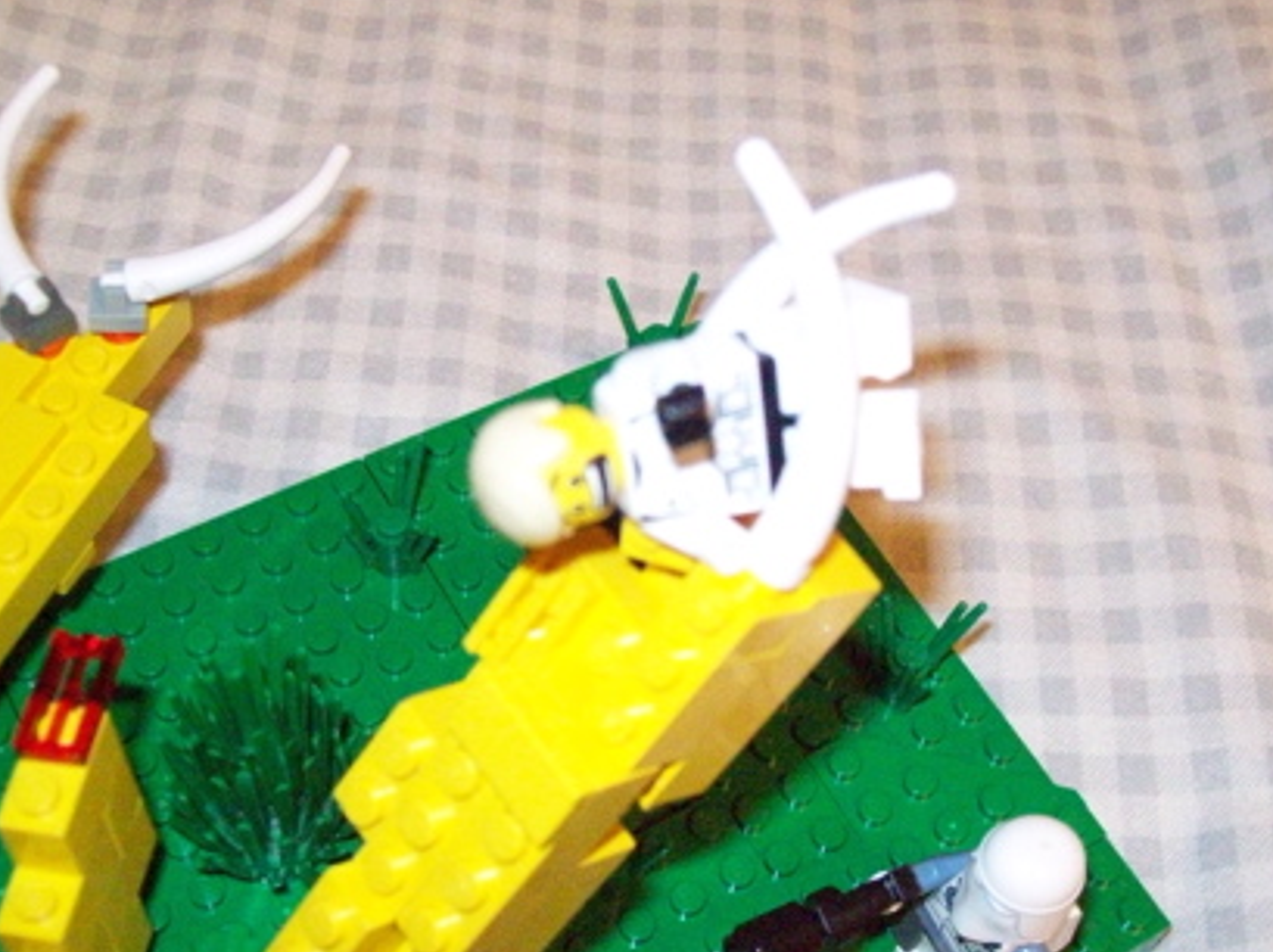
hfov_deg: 34.9
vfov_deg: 26.5
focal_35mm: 55
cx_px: 741
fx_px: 2021
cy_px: 464
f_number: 3
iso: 800
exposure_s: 1/73.6
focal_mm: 7.6
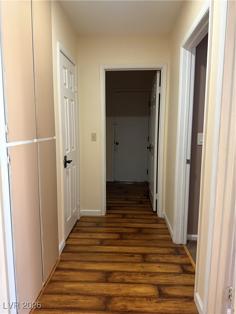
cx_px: 118
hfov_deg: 56.8
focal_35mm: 24
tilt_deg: -6.2
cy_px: 157
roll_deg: +1.1
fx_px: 218
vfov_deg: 71.6
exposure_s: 1/40
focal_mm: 6.76
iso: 640
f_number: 1.78
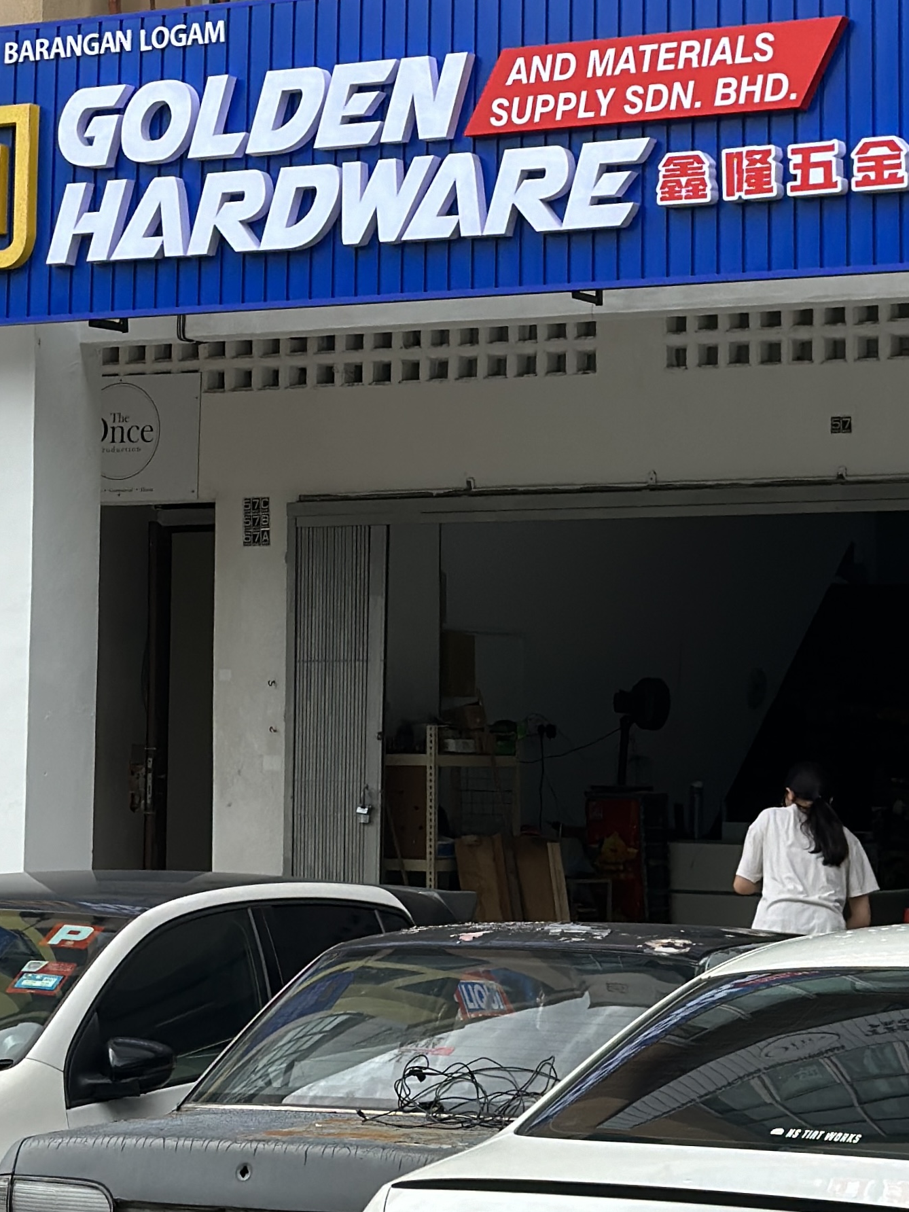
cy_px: 236
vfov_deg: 18.5
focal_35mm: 105
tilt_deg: +8.6
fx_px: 3676
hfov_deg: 14.1
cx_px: 427
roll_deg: +0.1
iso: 80
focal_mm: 6.86
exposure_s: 1/3257
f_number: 1.78
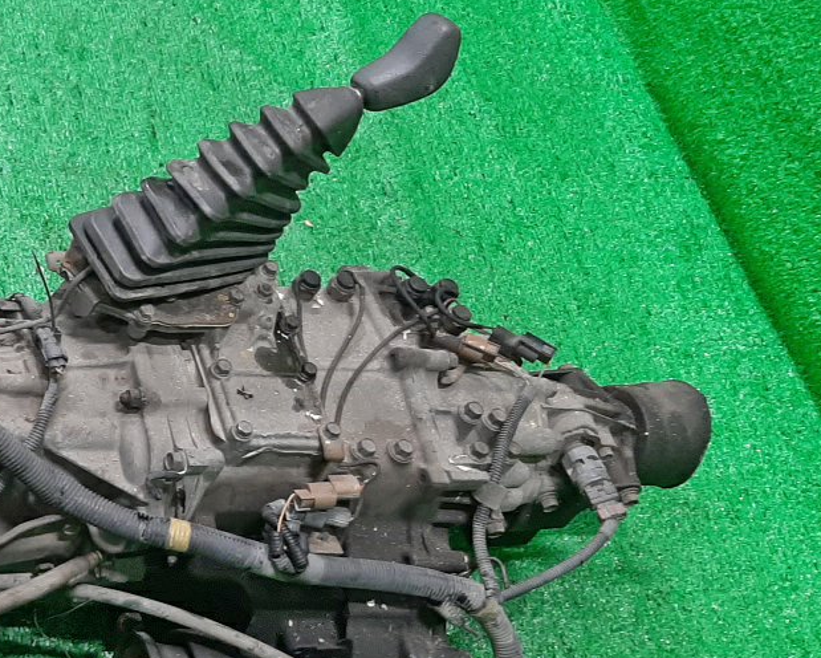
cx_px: -40
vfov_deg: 25.7
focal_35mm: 59
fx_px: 1435
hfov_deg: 29.4
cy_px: 436
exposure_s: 1/50
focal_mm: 3.93
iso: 144
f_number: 1.7
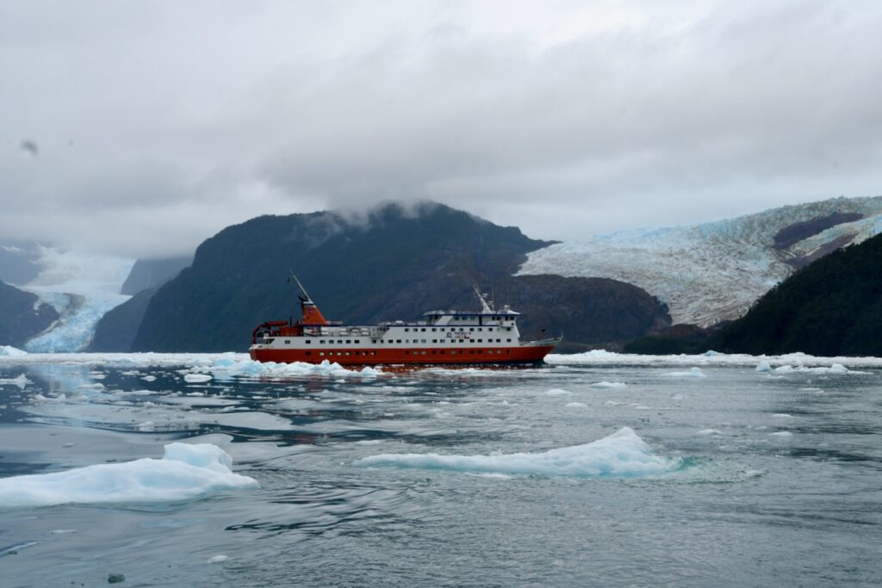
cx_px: 441
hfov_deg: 41.1
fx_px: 1176
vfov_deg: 28.1
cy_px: 294
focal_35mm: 48
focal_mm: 48
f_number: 9
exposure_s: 1/640
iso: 320
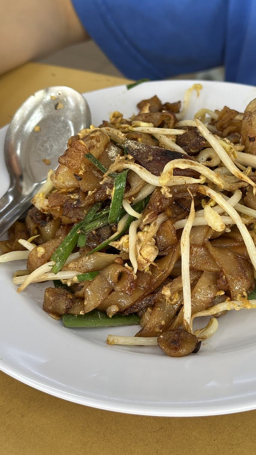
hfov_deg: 21.8
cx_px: 162
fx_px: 663
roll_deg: +2.0
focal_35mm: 55
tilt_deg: -41.3
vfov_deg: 37.8
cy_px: 220
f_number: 1.78
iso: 80
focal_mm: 6.86
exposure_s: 1/121
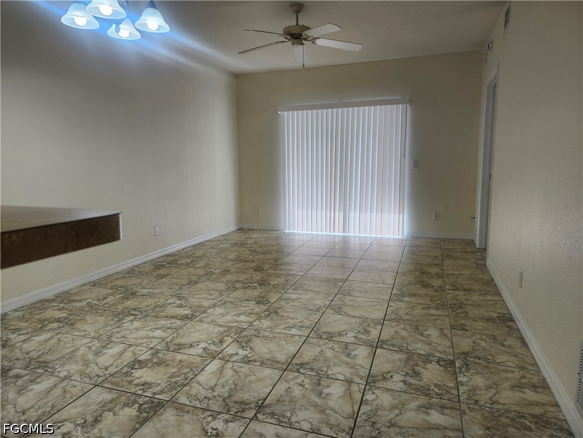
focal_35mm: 23
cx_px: 292
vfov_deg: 58.9
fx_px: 387
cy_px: 219
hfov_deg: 73.9
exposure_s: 1/120
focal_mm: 5.54
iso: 100
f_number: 1.8
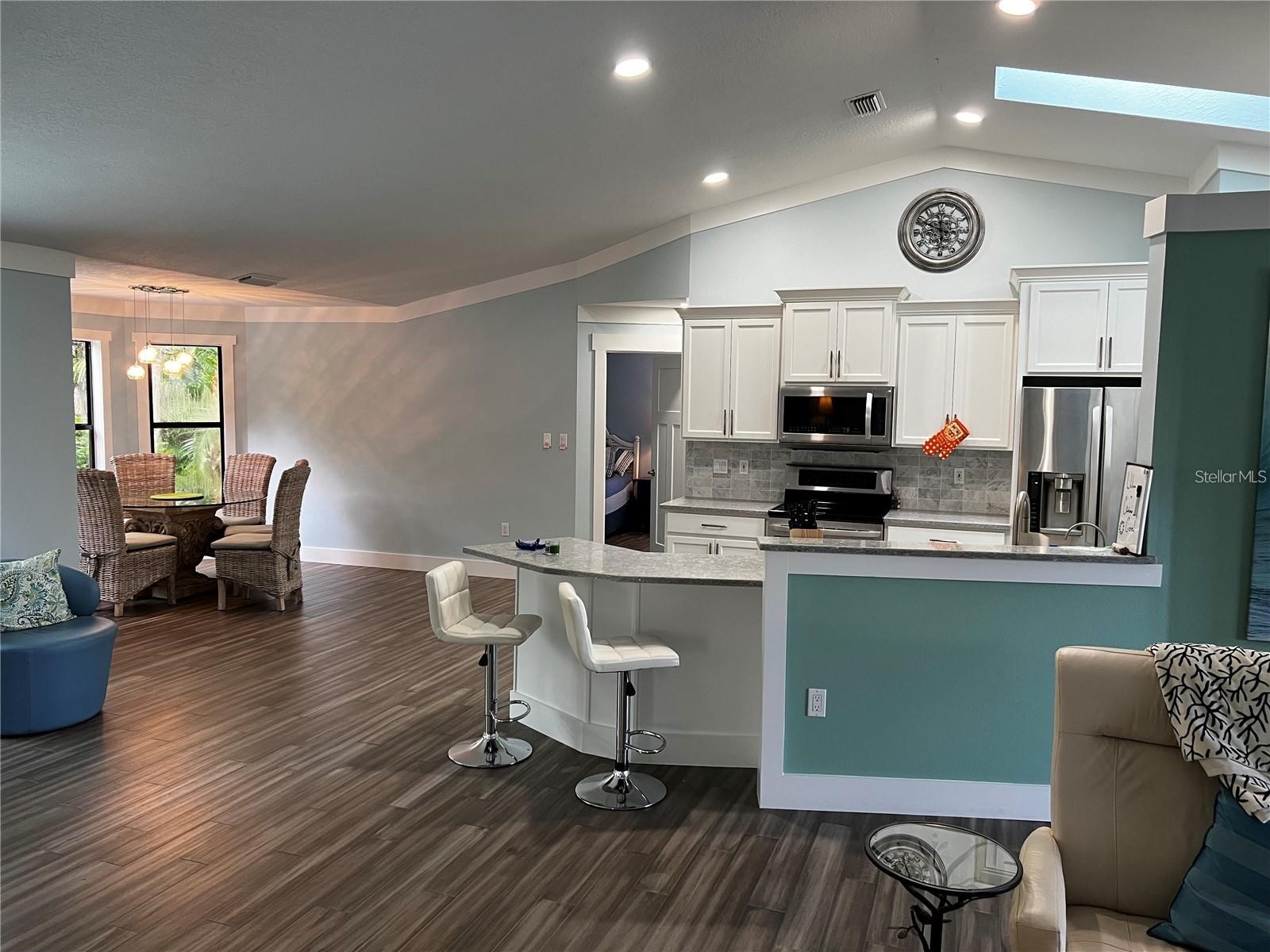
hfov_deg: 67.3
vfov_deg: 53.1
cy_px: 476
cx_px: 635
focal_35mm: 26
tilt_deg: -4.9
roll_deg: -1.0
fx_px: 954
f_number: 1.5
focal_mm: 5.7
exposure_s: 1/60
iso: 100
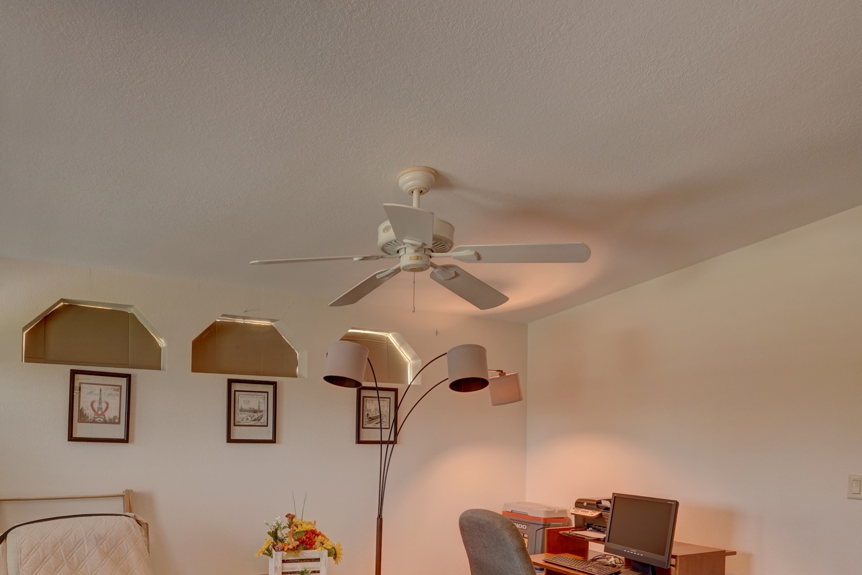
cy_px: 438
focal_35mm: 25
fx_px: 599
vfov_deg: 49.1
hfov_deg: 70.8
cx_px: 347
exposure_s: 1/3.33
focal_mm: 16
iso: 400
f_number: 8
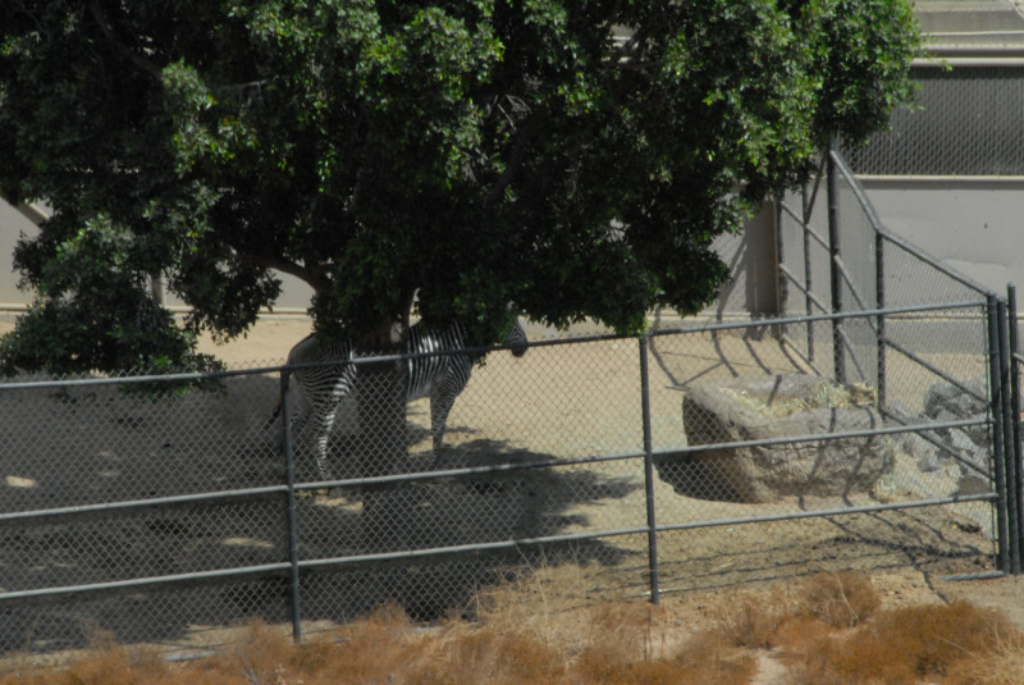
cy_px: 342
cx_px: 512
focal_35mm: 300
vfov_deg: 4.6
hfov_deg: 6.9
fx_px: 8541
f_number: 36
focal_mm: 200
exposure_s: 1/125
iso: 1100
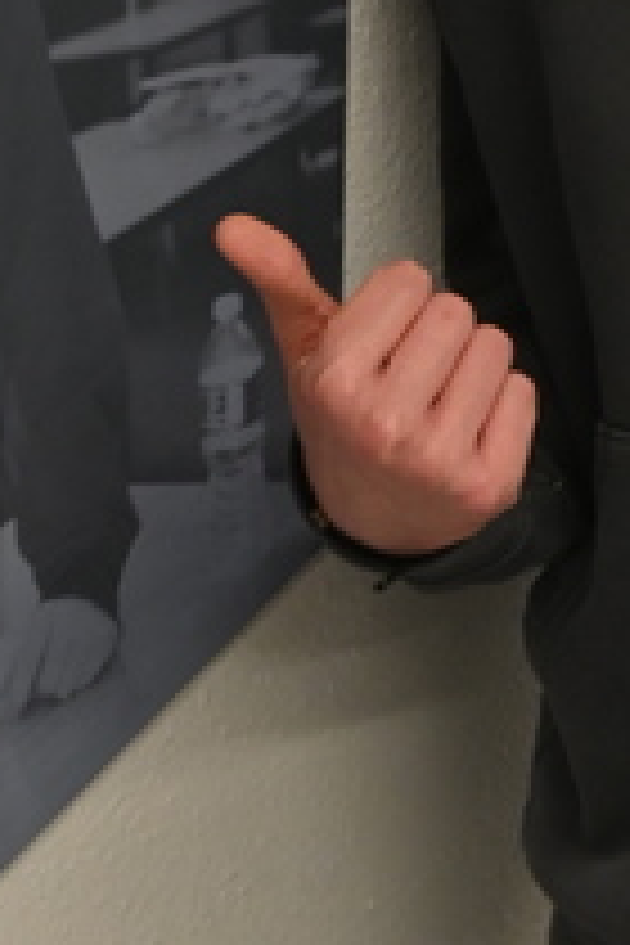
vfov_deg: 9.1
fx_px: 5844
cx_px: 488
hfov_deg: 6.2
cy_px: -171
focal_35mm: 223
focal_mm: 30.5
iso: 800
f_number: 4.8
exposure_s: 1/125
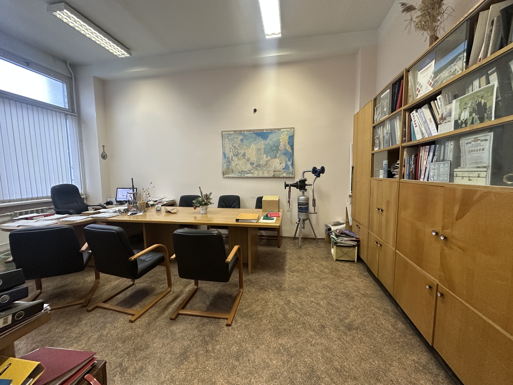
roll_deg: +0.1
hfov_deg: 102.1
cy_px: 192
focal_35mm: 14
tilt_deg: -5.3
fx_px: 207
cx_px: 256
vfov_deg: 85.7
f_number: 2.2
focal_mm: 2.22
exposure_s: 1/100
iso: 250
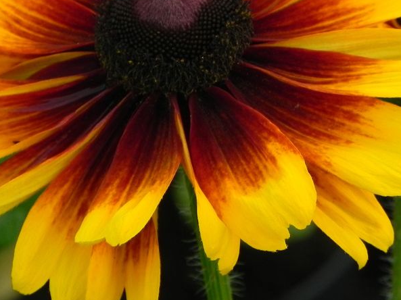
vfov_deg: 2.8
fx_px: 6066
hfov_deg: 3.8
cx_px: 239
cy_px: 87
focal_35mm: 524
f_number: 5
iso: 160
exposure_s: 1/20
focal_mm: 51.8
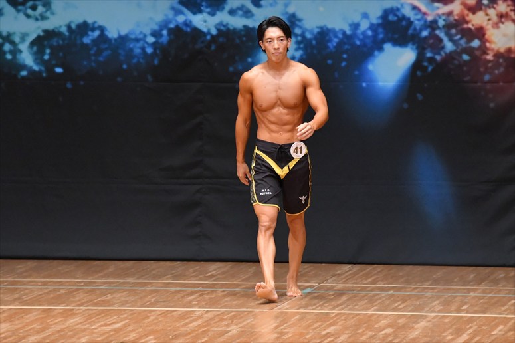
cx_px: 258
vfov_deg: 4.4
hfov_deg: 6.5
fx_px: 4504
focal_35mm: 315
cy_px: 172
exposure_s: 1/400
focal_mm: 210
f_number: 5.6
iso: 8000
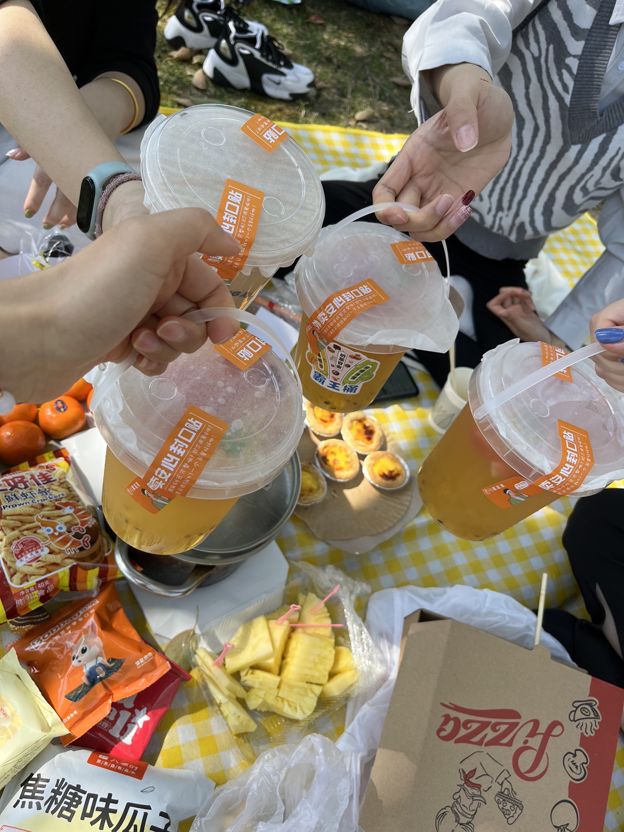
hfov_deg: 53.1
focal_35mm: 26
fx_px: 625
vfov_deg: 67.3
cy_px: 416
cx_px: 312
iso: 50
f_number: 1.6
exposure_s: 1/992
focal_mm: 5.1
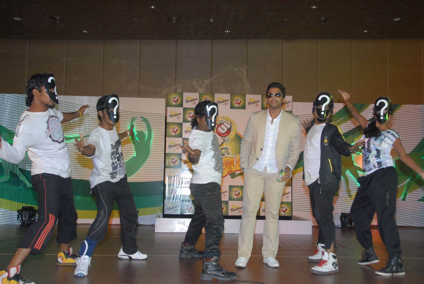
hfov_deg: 49.5
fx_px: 460
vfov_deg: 34.4
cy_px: 142
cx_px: 212
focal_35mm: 39
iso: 500
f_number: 5.6
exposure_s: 1/100
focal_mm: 26
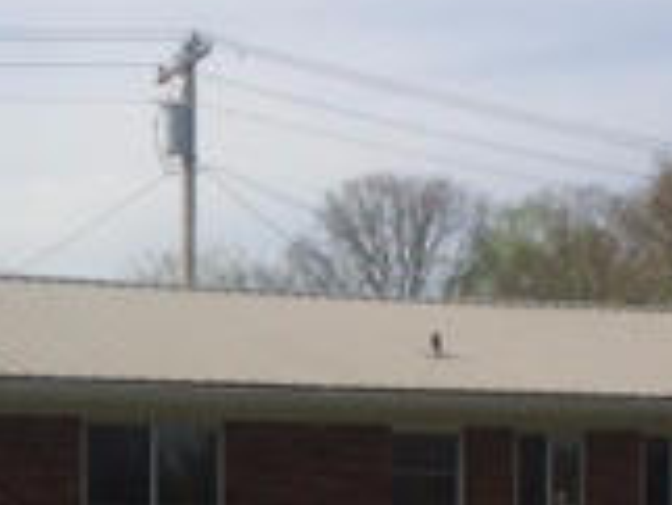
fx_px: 2234
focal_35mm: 115
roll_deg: +1.3
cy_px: 643
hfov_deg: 16.9
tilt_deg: -1.8
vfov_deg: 12.5
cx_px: 58
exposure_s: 1/2564
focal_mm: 4.15
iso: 32
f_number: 2.2
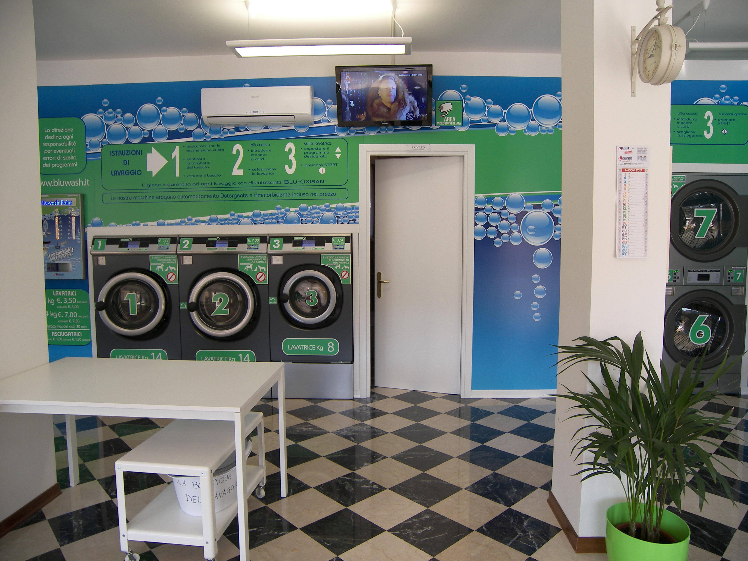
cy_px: 280
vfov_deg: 56.8
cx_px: 374
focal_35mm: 24
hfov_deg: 71.6
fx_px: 519
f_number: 2.8
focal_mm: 5
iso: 50
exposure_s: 1/60
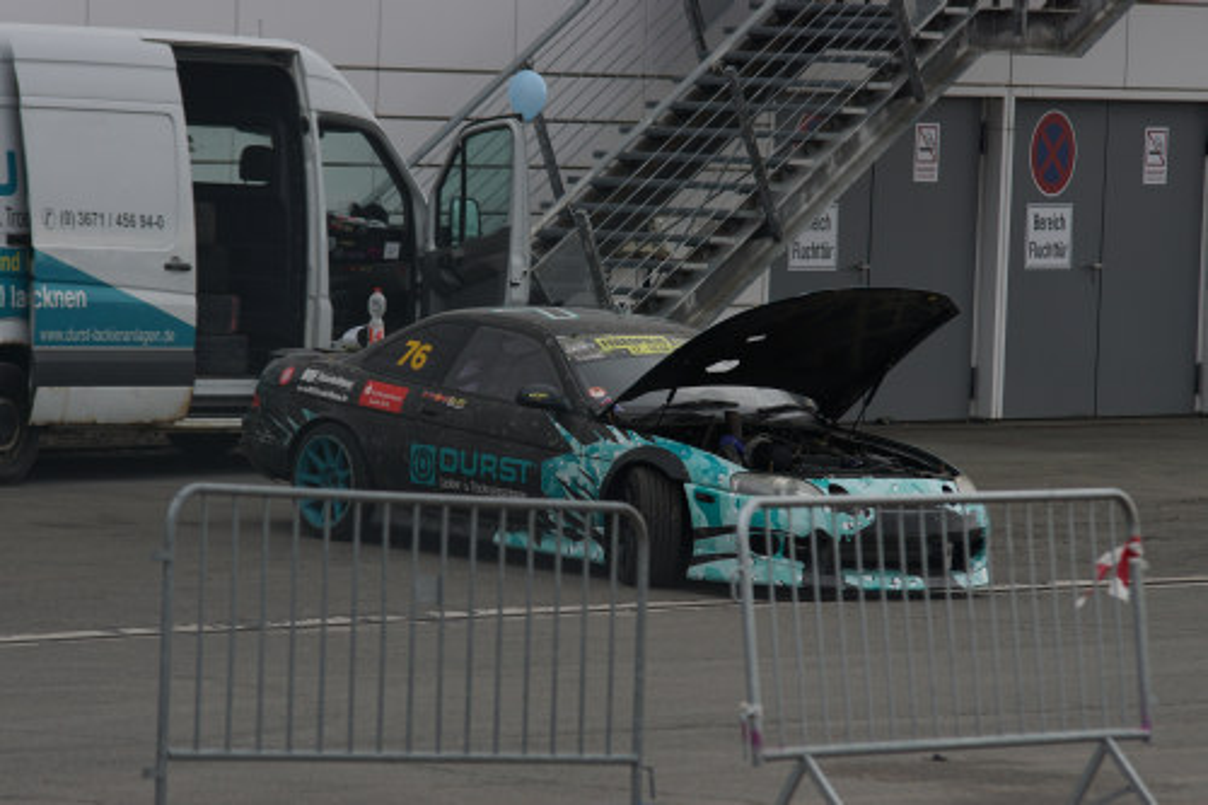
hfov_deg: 6.9
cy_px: 402
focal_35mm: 300
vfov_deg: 4.6
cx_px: 604
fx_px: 10063
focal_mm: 200
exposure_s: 1/160
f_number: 5.6
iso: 160
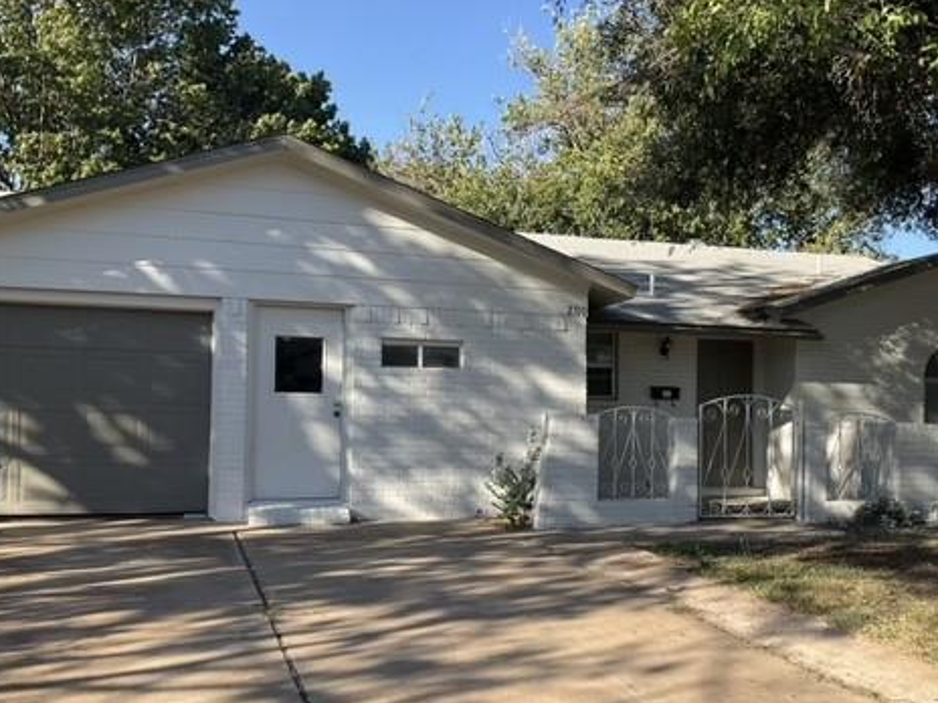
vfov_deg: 35.9
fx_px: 1084
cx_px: 540
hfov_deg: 46.6
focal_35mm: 40
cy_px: 404
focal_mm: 3
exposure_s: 1/962
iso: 25
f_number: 1.8
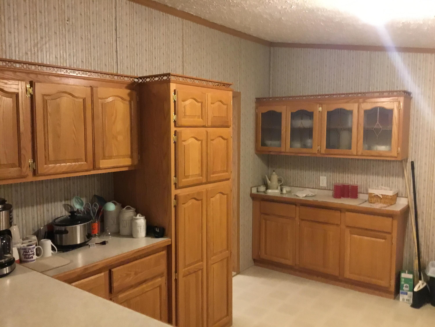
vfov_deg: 45.4
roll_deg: -0.4
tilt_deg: -4.4
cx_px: 218
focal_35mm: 31
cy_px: 164
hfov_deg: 58.4
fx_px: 390
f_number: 2.4
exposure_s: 1/15
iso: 250
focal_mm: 3.3
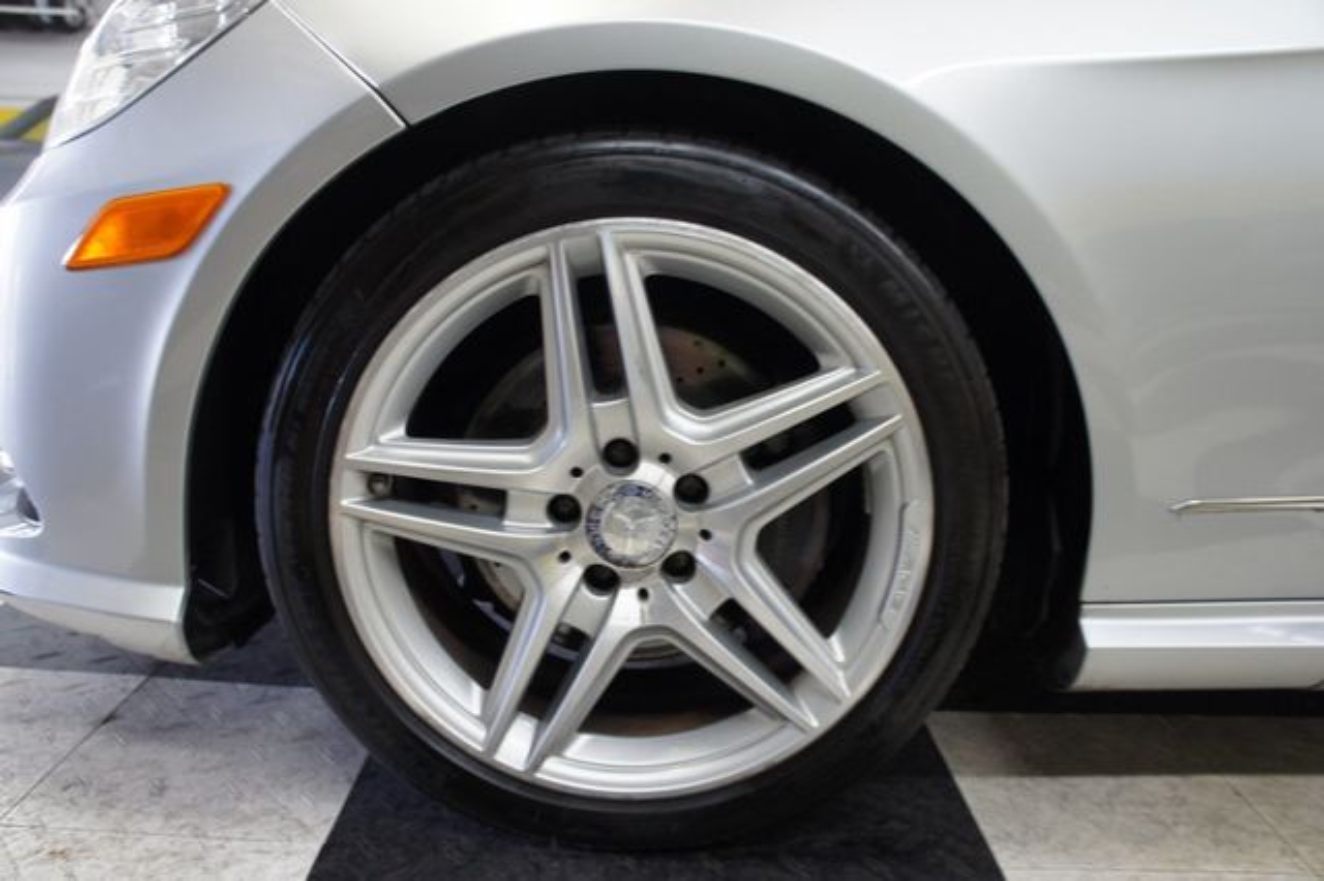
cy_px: 440
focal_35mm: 27
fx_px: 992
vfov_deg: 47.9
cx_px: 662
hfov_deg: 67.4
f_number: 3.5
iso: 400
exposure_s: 1/30
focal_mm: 18
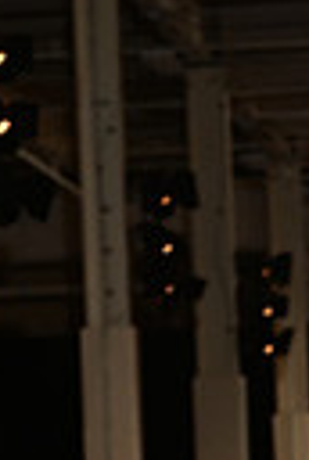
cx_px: 352
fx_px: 4046
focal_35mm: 316
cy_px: 1006
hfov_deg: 4.4
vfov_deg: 6.3
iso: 1000
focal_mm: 70
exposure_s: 1/125
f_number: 6.3
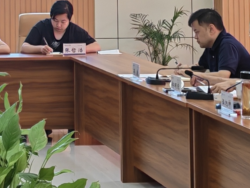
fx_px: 1228
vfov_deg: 8.5
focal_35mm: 170
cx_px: -12
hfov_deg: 11.5
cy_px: -88
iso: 200
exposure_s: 1/60
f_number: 1.9
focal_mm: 6.12
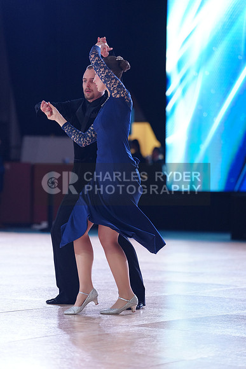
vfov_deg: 14.4
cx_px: 123
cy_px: 184
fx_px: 1455
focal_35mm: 142
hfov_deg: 9.7
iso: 1250
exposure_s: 1/500
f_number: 2.8
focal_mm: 142
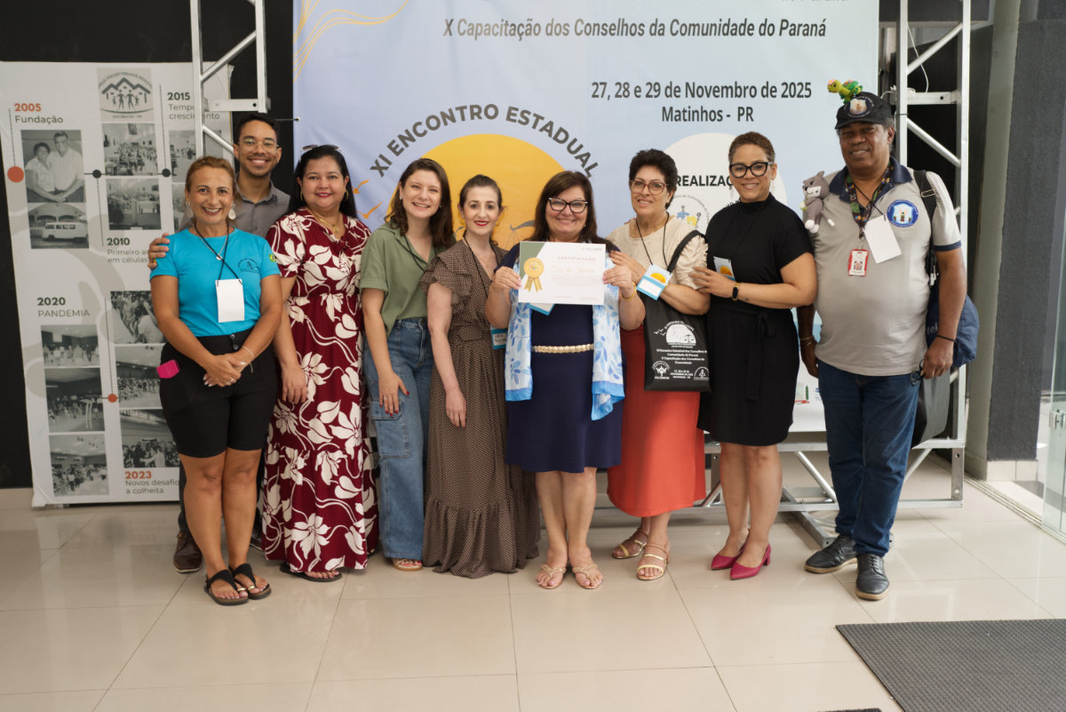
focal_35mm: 35
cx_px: 533
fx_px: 1037
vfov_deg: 37.9
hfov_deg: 54.4
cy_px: 356
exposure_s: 1/100
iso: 1000
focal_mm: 35
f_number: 2.8
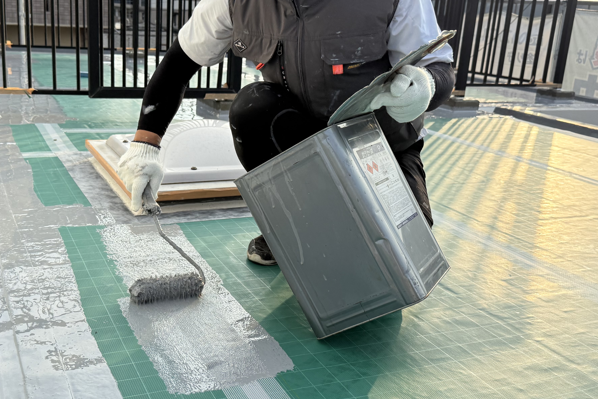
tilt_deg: -16.4
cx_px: 239
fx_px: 664
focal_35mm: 40
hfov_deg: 48.2
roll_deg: -3.8
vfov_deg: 33.4
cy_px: 194
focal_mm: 6.76
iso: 100
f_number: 1.78
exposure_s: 1/3279
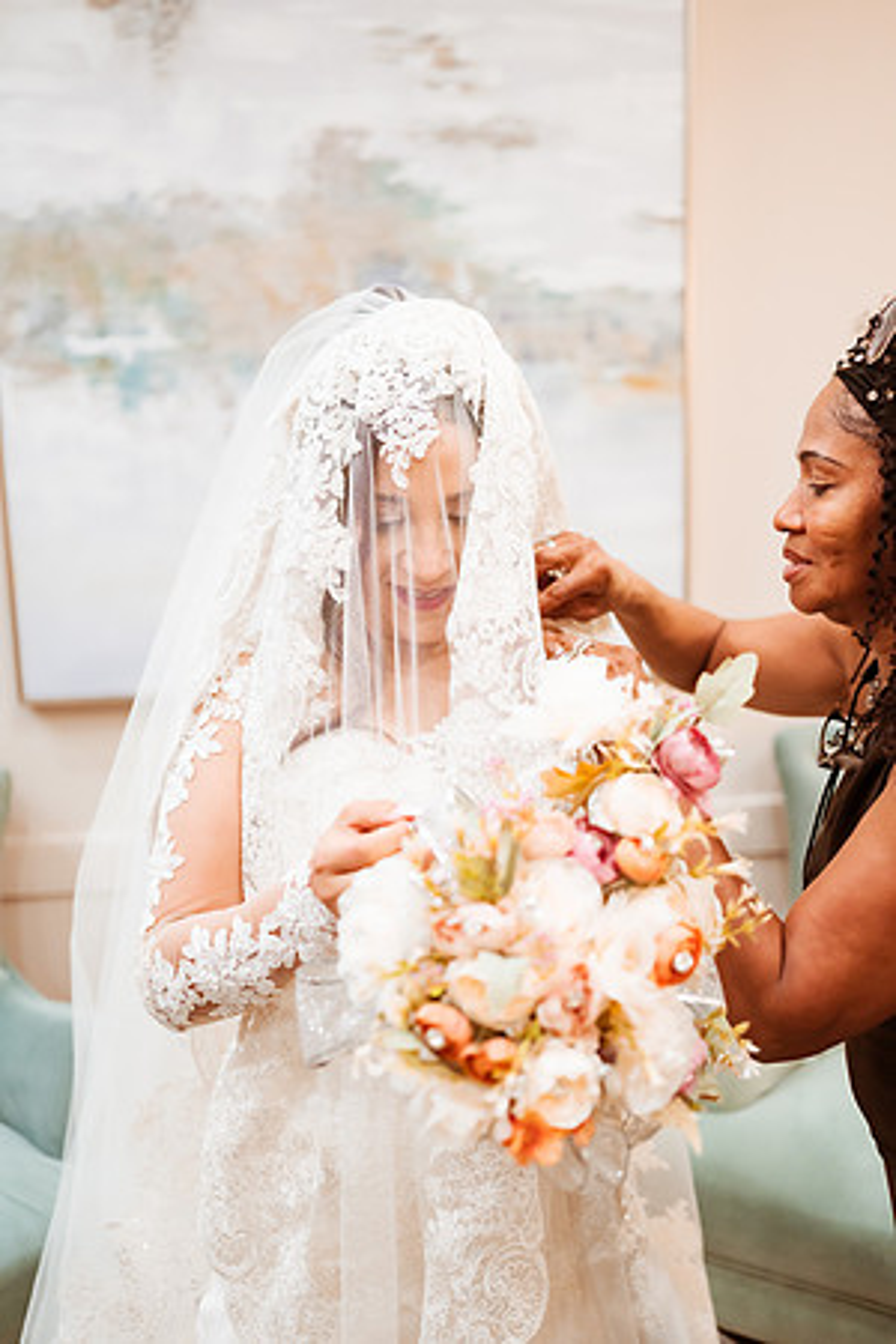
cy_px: 672
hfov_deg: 37.9
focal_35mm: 35
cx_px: 448
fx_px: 1307
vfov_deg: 54.4
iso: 1250
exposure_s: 1/500
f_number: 1.8
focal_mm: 35
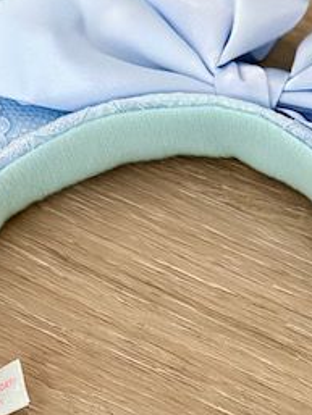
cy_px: 271
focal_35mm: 137
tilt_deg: -58.2
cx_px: 221
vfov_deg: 14.4
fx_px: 1645
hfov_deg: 10.8
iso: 640
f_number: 1.78
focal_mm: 6.86
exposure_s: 1/40
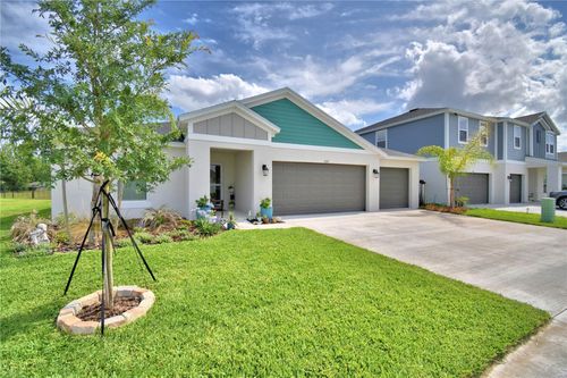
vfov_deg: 77.3
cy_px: 189
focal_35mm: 15
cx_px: 284
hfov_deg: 100.4
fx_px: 236
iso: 100
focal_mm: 10
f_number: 4.5
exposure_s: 1/1600
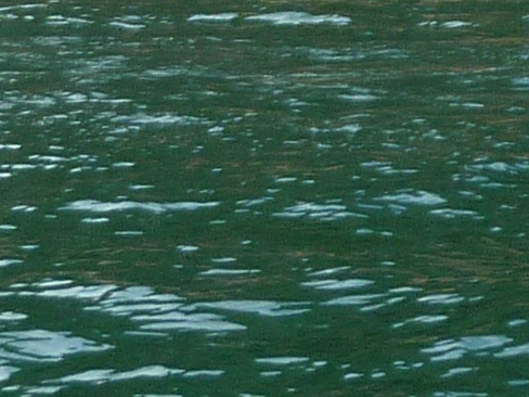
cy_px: -176
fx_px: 2567
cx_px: 250
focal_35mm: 168
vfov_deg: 8.7
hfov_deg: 11.8
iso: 80
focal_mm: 4.1
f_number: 4
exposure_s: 1/250
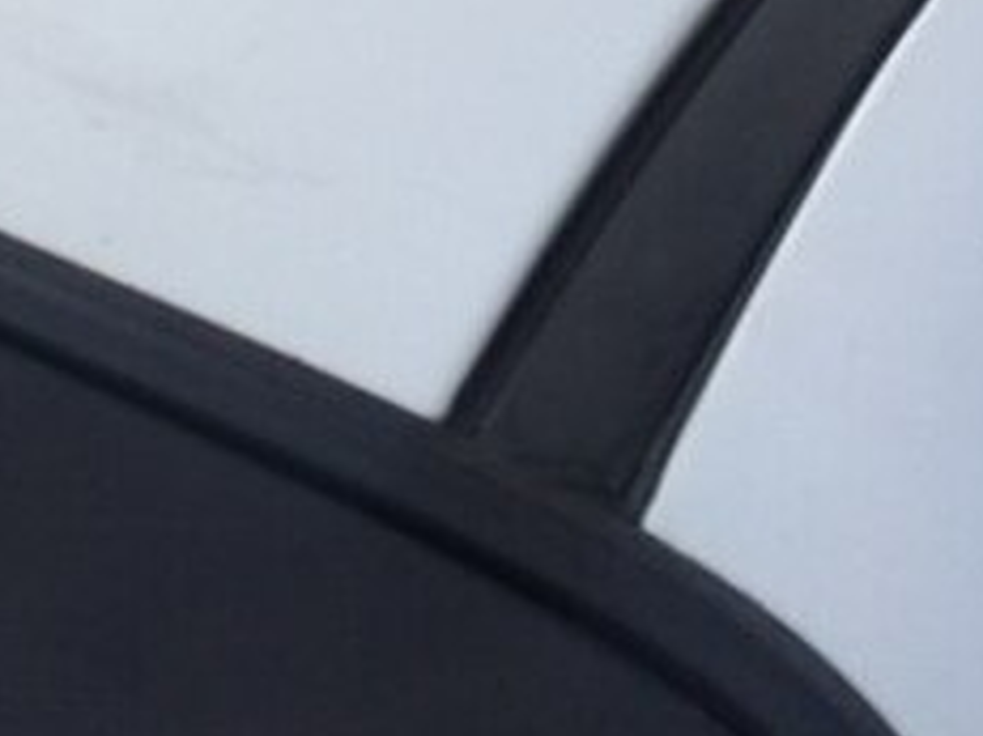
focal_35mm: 83
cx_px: 268
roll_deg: +0.3
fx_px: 2356
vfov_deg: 16.6
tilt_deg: -21.7
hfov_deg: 23.4
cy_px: -279
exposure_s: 1/873
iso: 32
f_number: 2.2
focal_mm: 4.15
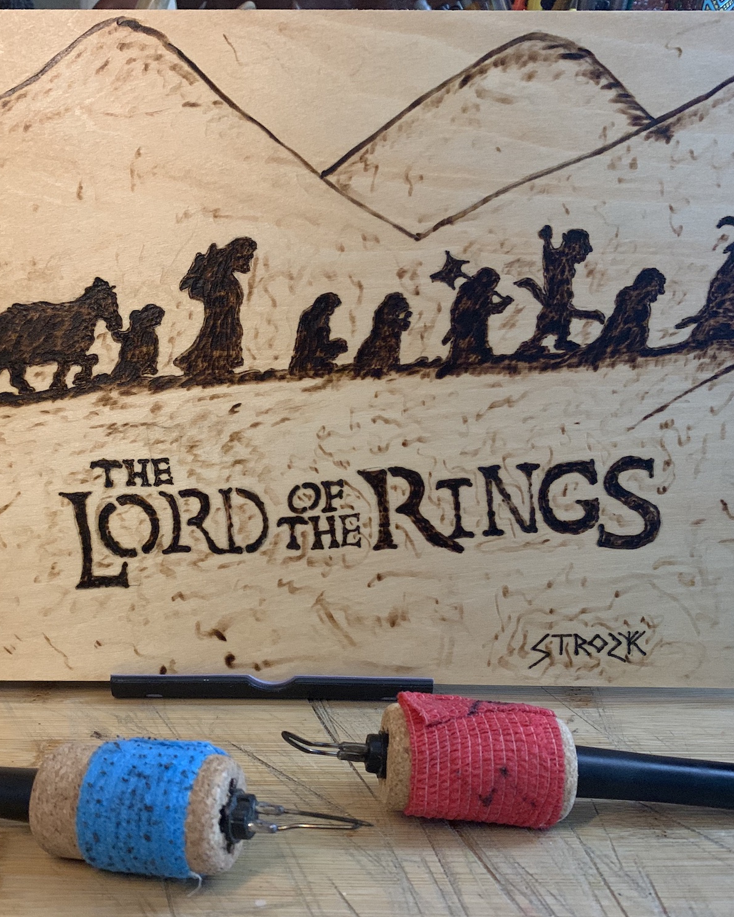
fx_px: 923
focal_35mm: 34
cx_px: 266
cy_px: 458
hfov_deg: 42.9
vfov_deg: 52.9
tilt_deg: -11.0
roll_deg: -1.6
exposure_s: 1/35
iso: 400
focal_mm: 4.25
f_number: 1.8
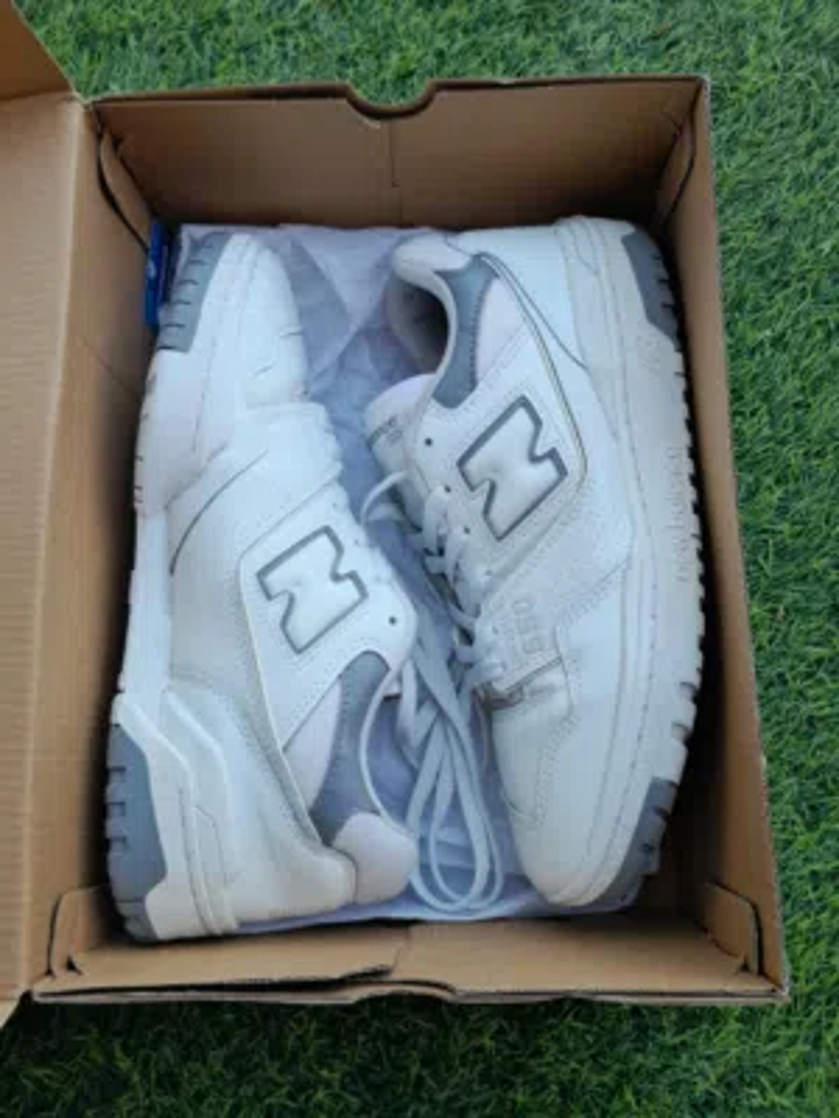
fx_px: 873
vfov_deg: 65.3
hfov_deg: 51.4
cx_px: 420
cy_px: 559
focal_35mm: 27
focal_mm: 4
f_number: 1.8
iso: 32
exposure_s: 1/100
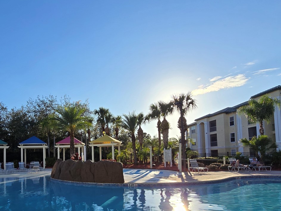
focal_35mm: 22
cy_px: 149
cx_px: 95
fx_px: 179
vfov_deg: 59.0
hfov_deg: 74.2
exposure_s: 1/2835
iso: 50
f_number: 2.2
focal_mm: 2.2
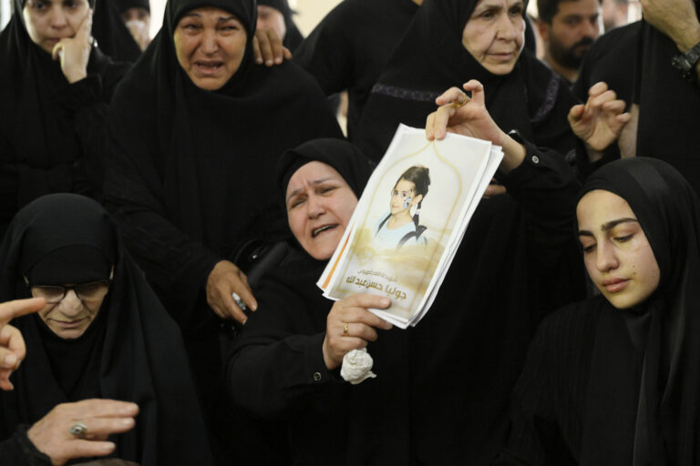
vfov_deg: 21.6
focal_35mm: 63
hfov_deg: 31.9
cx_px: 350
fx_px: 1225
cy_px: 233
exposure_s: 1/80
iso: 5000
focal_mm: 63
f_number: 4
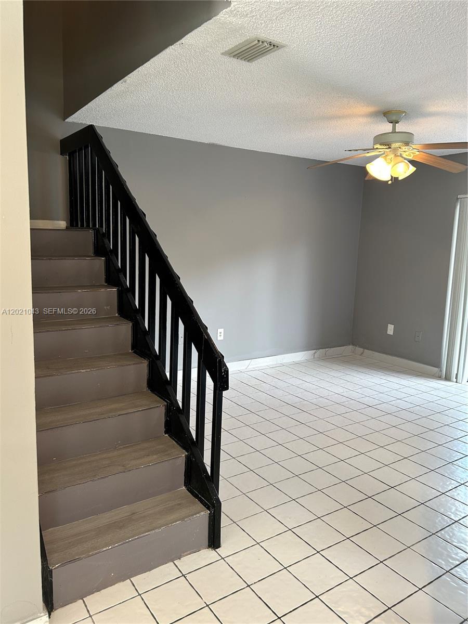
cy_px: 312
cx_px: 234
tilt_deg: -7.0
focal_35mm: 26
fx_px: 469
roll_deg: -1.2
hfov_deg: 53.1
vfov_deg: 67.3
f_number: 1.5
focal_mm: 5.7
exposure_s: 1/60
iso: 80
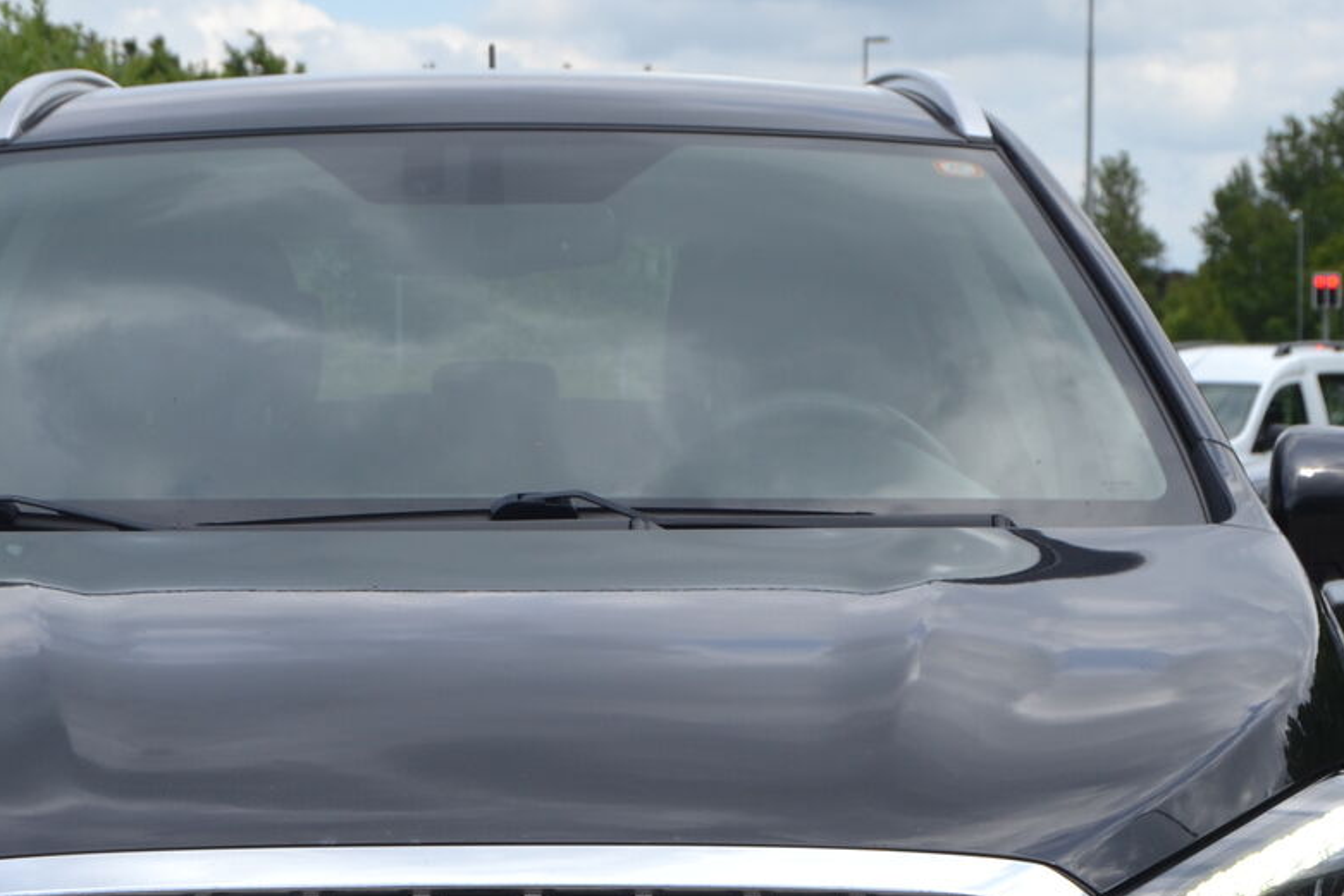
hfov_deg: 17.3
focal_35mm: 118
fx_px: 4406
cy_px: 851
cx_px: 490
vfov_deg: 11.5
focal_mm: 32
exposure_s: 1/250
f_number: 8
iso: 100
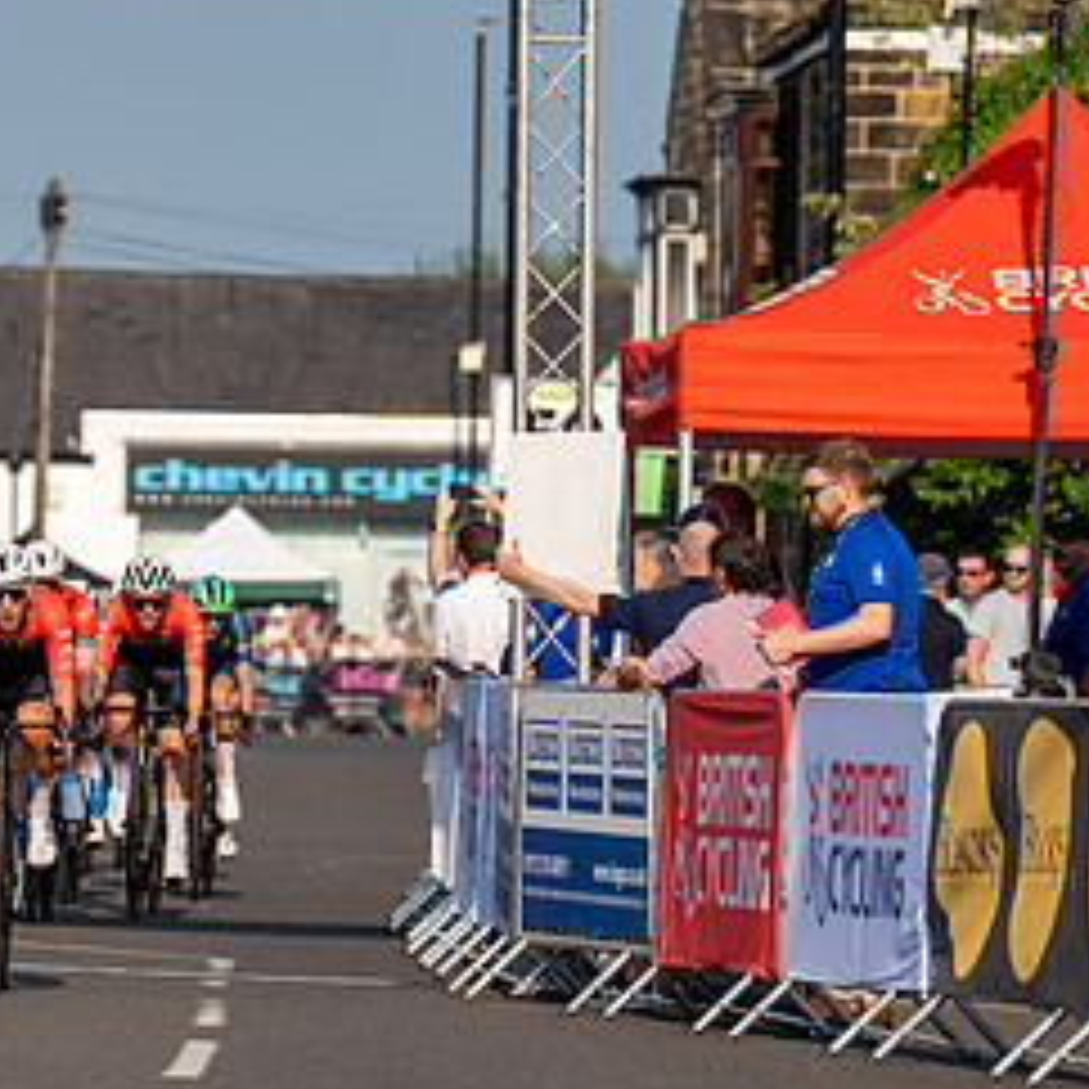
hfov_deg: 4.4
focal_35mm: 402
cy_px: 610
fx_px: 14308
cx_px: -45
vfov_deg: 4.4
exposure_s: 1/1000
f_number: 4.5
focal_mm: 197
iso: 160
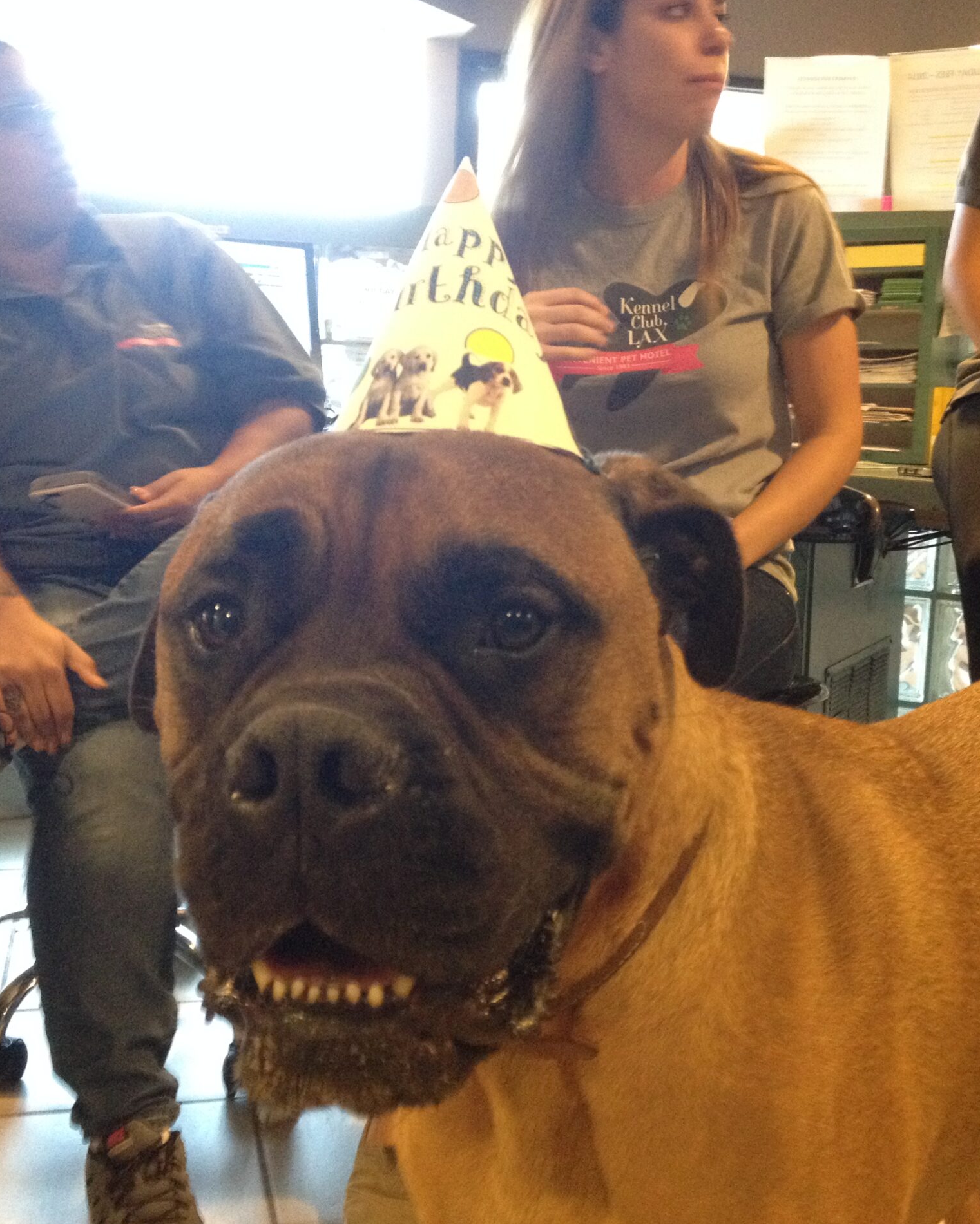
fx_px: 1668
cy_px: 612
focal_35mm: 46
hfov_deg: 32.7
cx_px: 524
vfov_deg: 40.3
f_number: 2.4
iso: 400
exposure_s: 1/17
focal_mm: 4.28
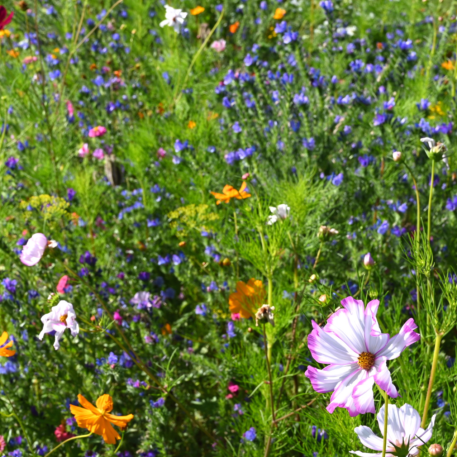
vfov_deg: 31.1
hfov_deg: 31.0
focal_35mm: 55
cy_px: 228
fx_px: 821
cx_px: 189
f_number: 13
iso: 200
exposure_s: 1/160
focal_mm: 43
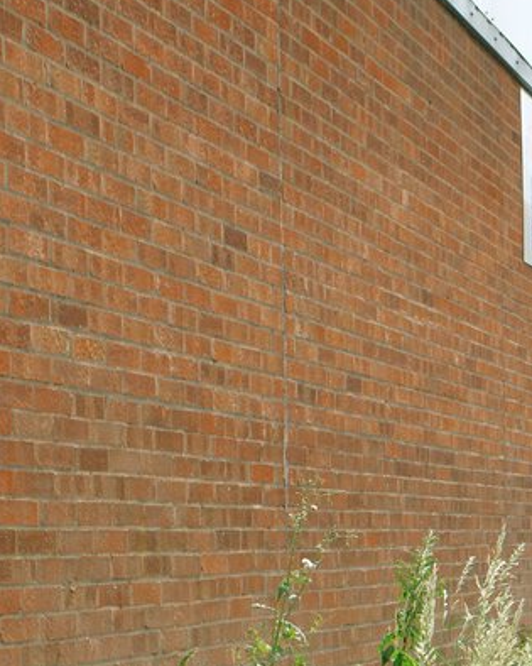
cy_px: 712
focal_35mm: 100
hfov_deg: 14.1
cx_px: 860
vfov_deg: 18.5
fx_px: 1969
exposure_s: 1/640
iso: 200
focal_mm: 18.3
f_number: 5.6
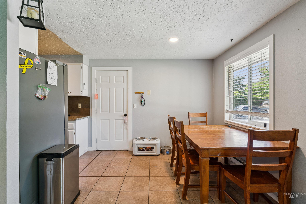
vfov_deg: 69.8
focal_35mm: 17
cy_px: 102
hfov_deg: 92.6
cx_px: 153
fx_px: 146
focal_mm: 17.2
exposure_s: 1/6
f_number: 13
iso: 400
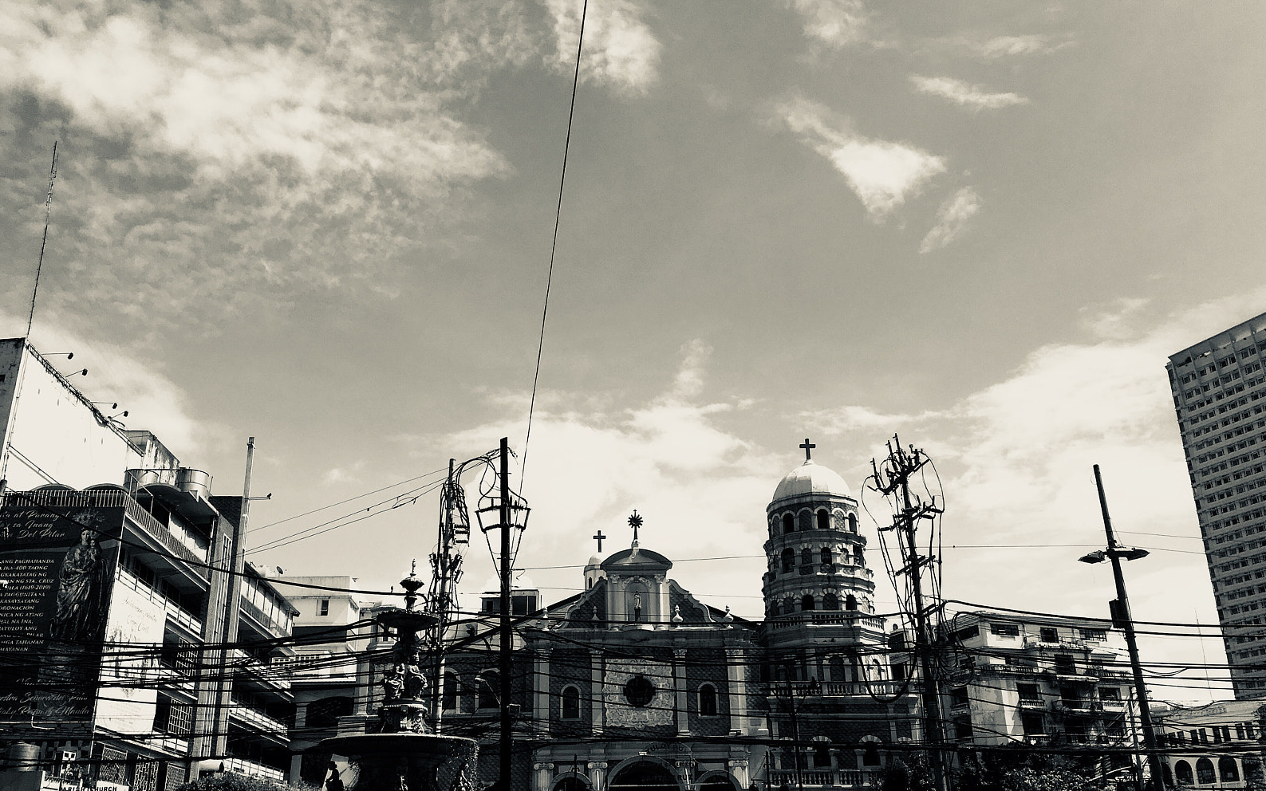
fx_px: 1070
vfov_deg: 40.5
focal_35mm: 31
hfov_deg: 61.2
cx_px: 630
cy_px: 455
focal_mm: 4.15
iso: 25
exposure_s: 1/2747
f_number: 2.2
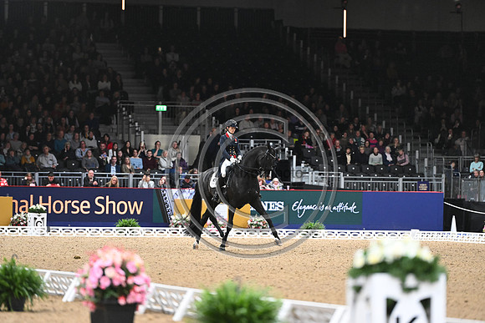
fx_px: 2695
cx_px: 242
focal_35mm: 200
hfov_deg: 10.3
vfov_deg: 6.9
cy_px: 162
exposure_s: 1/800
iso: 6400
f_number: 3.5
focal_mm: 200
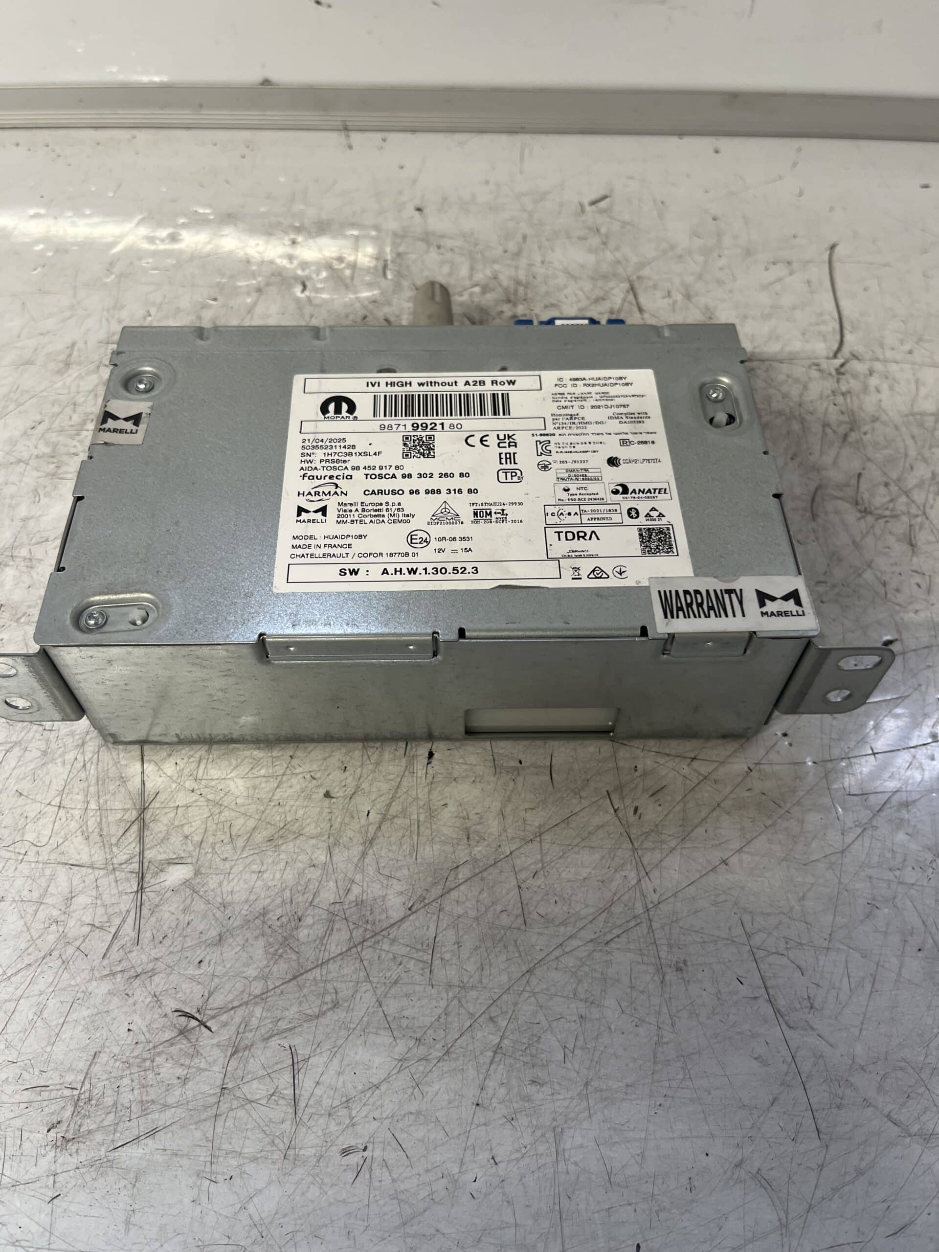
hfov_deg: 53.1
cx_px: 470
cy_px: 626
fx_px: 940
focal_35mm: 26
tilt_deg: -54.9
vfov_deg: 67.3
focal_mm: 5.1
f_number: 1.6
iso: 125
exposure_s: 1/100
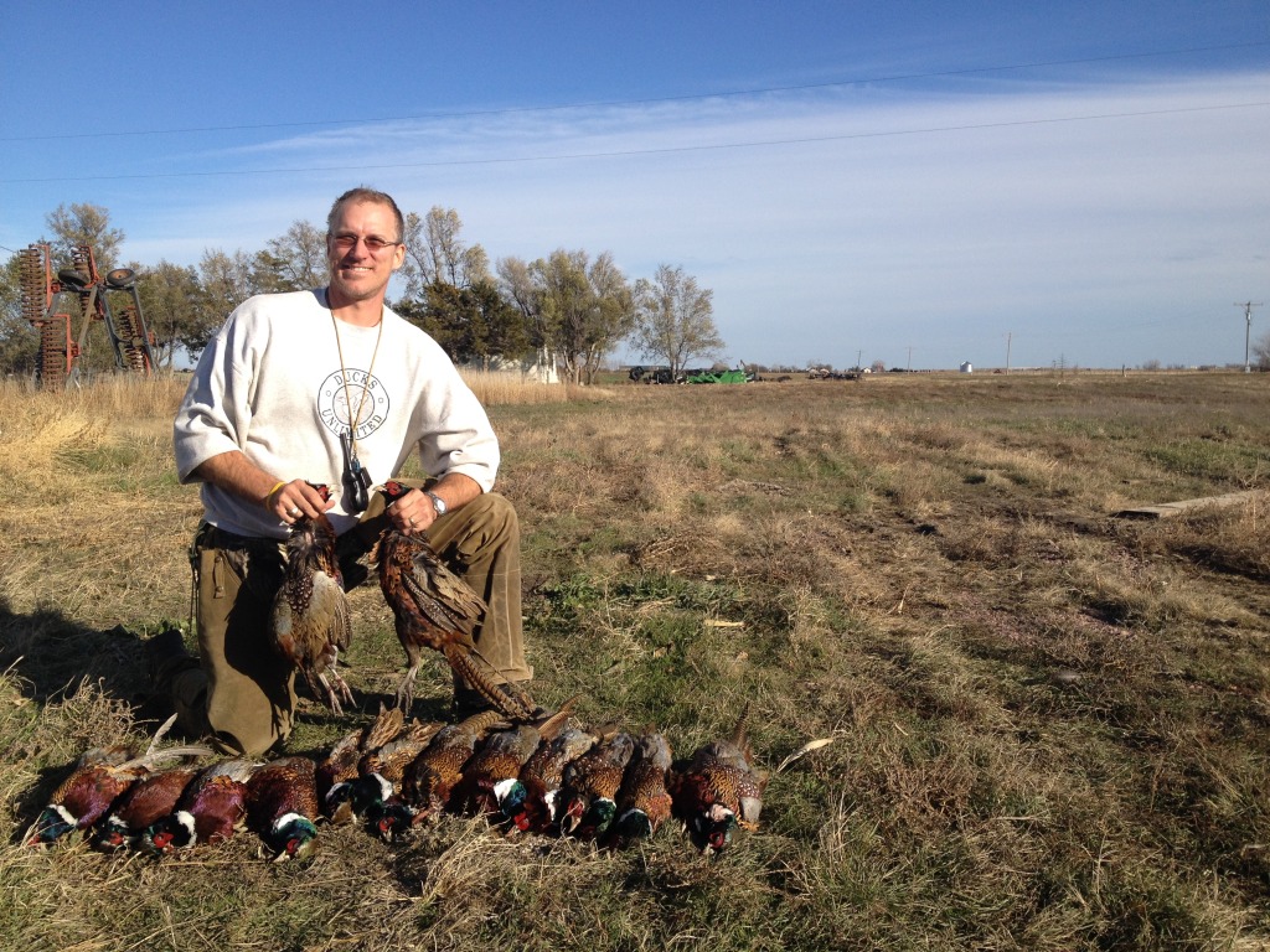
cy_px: 476
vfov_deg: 40.7
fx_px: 1284
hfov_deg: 52.6
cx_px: 635
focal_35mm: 35
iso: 50
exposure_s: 1/1577
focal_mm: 4.28
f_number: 2.4
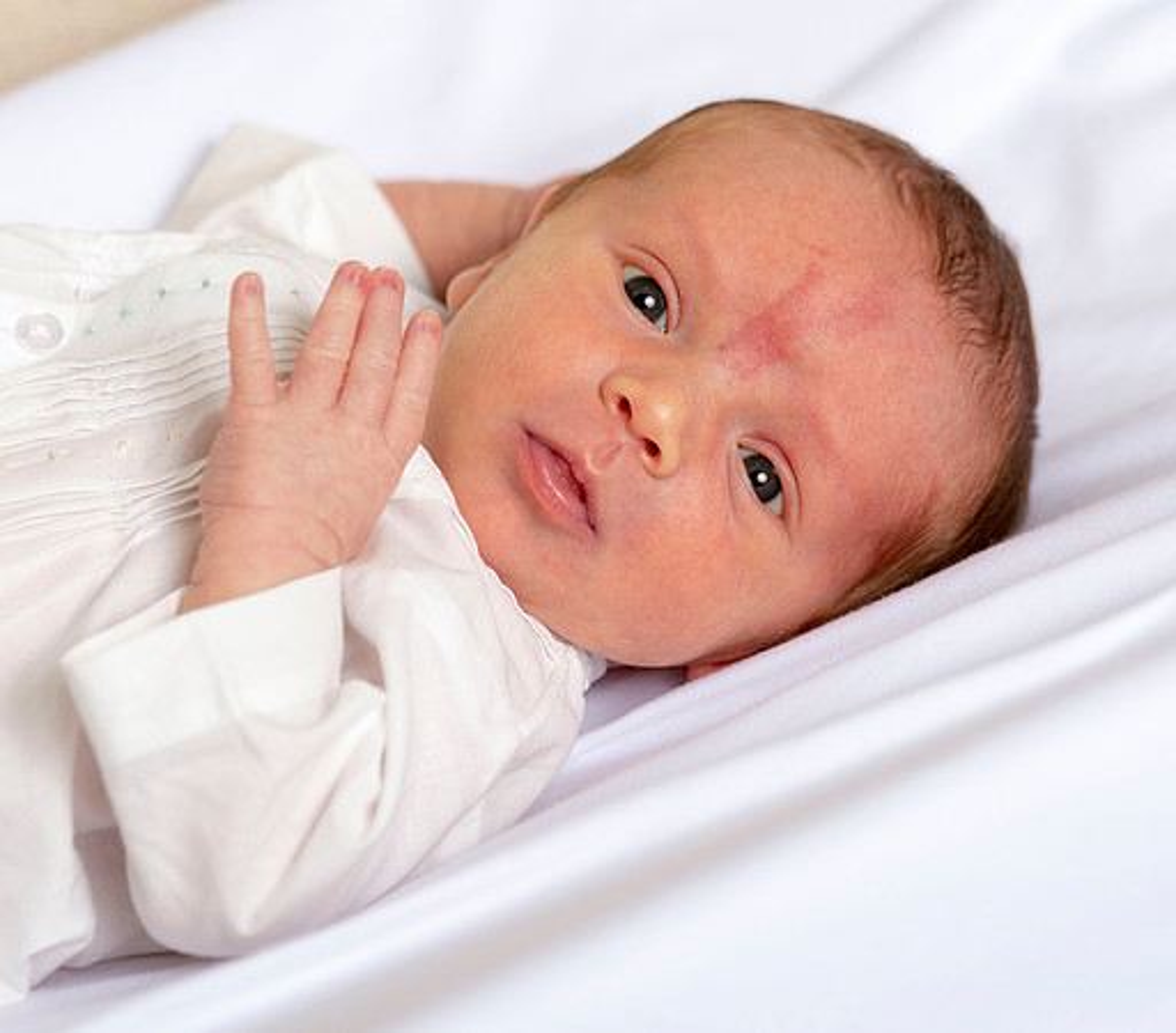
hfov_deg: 7.1
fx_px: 9540
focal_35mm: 264
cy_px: 536
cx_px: 513
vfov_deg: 6.2
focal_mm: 180
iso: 125
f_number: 5.6
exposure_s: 1/160
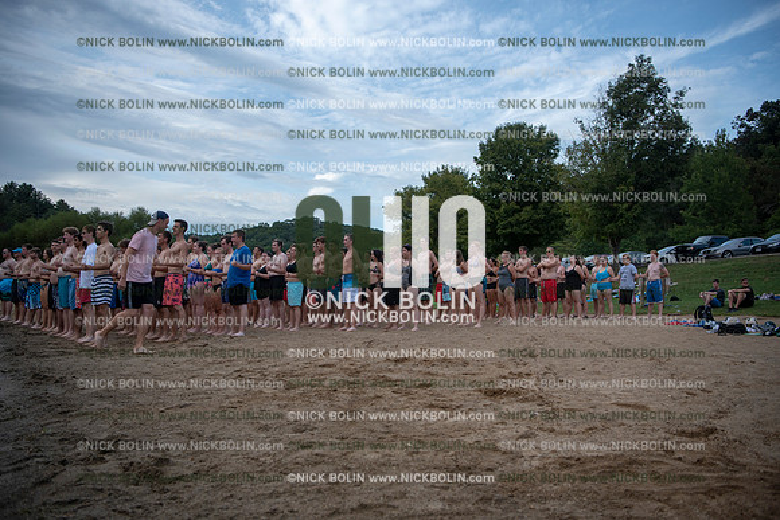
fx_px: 693
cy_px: 260
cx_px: 390
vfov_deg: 41.1
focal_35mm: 32
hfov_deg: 58.7
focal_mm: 32
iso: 160
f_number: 3.2
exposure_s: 1/1600
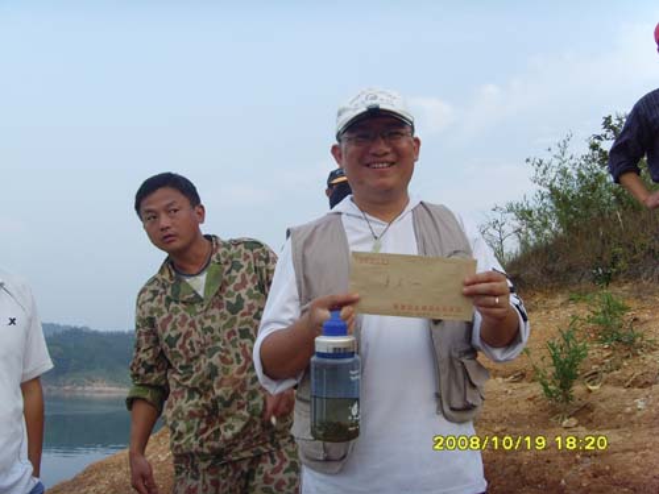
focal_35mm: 39
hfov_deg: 47.9
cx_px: 330
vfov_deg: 36.8
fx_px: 742
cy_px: 247
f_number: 3.5
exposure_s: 1/125
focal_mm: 6.6
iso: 80
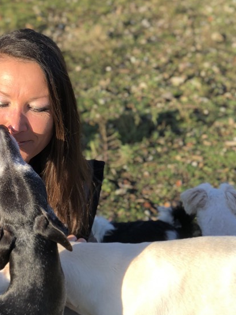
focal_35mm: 95
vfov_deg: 20.3
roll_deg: -0.2
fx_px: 863
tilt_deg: -28.2
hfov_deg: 15.4
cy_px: 265
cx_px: 30
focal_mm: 6
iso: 16
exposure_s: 1/437
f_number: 2.4
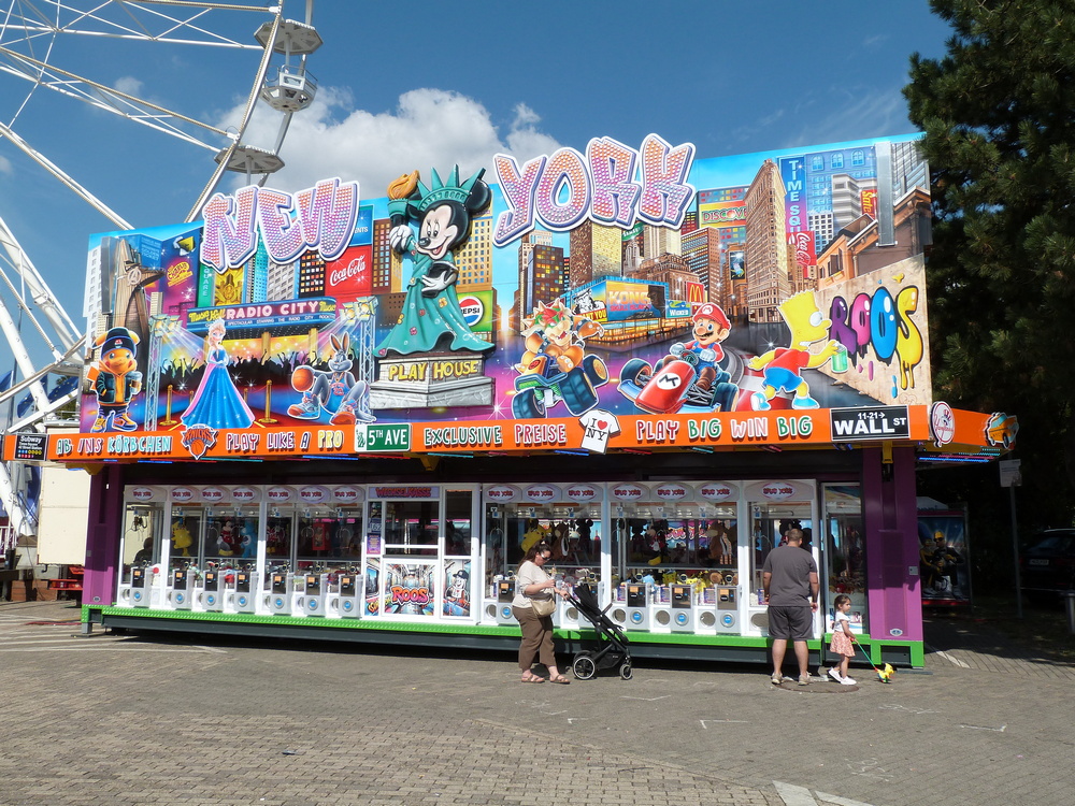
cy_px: 403
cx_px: 538
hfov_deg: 60.0
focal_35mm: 30
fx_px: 932
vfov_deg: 46.8
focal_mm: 5.2
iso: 100
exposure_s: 1/800
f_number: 5.6
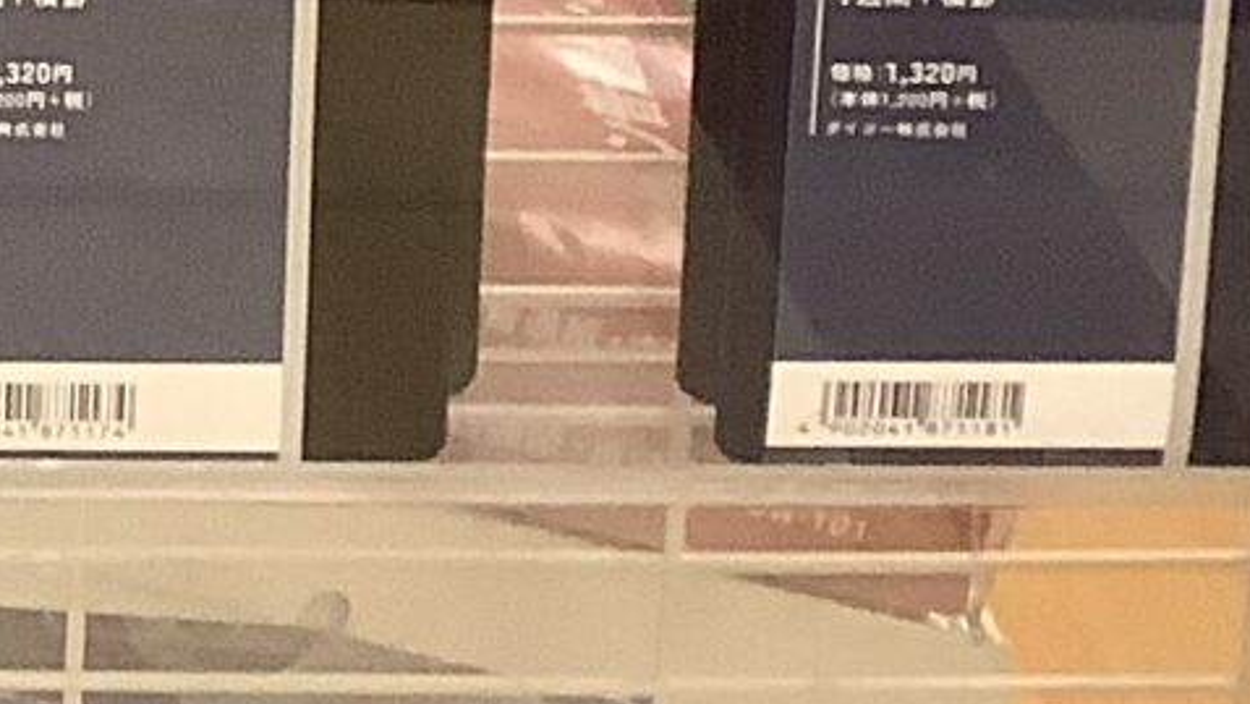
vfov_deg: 6.1
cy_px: -1555
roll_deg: +0.1
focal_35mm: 181
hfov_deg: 11.0
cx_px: -1135
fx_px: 6000
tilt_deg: -14.2
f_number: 2.4
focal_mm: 3.3
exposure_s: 1/50
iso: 100
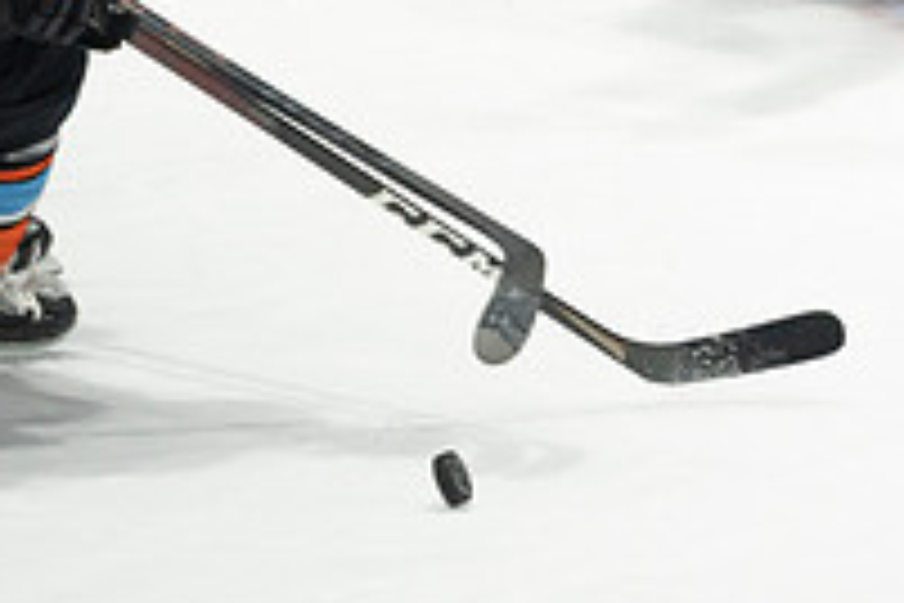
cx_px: 1133
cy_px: -227
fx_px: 46979
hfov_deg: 1.1
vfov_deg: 0.7
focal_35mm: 1871
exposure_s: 1/640
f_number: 4
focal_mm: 600
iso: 1600
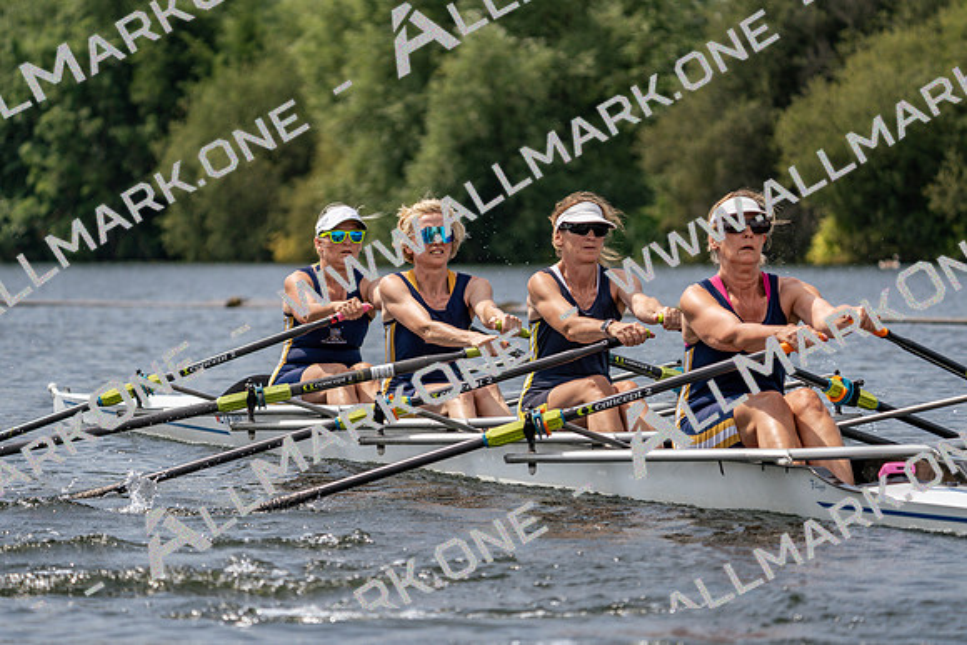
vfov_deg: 6.7
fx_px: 5508
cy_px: 322
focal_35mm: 205
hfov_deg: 10.0
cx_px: 484
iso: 200
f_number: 5.6
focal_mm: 205
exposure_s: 1/1600
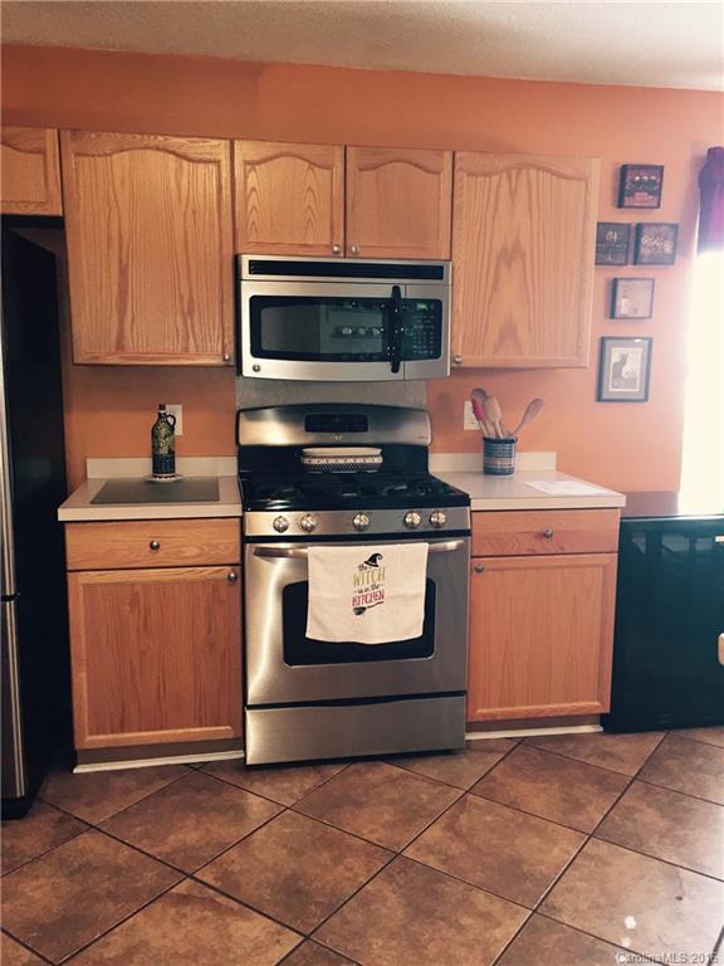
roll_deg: -0.5
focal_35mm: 29
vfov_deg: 61.7
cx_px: 362
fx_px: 809
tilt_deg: -7.4
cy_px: 483
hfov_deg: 48.2
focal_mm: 4.15
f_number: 2.2
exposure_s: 1/30
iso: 160
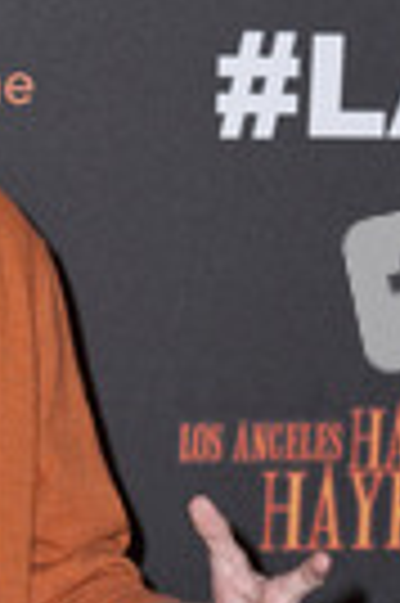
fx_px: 2590
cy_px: 490
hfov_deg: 8.6
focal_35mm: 155
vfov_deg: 13.2
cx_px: -191
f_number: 4.5
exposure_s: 1/400
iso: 400
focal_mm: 52
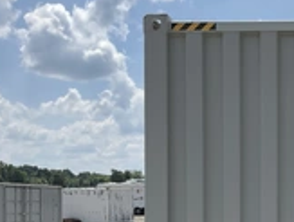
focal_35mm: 71
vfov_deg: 20.2
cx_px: 334
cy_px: 222
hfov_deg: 25.1
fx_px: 604
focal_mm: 3
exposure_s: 1/2227
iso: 25
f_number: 1.8
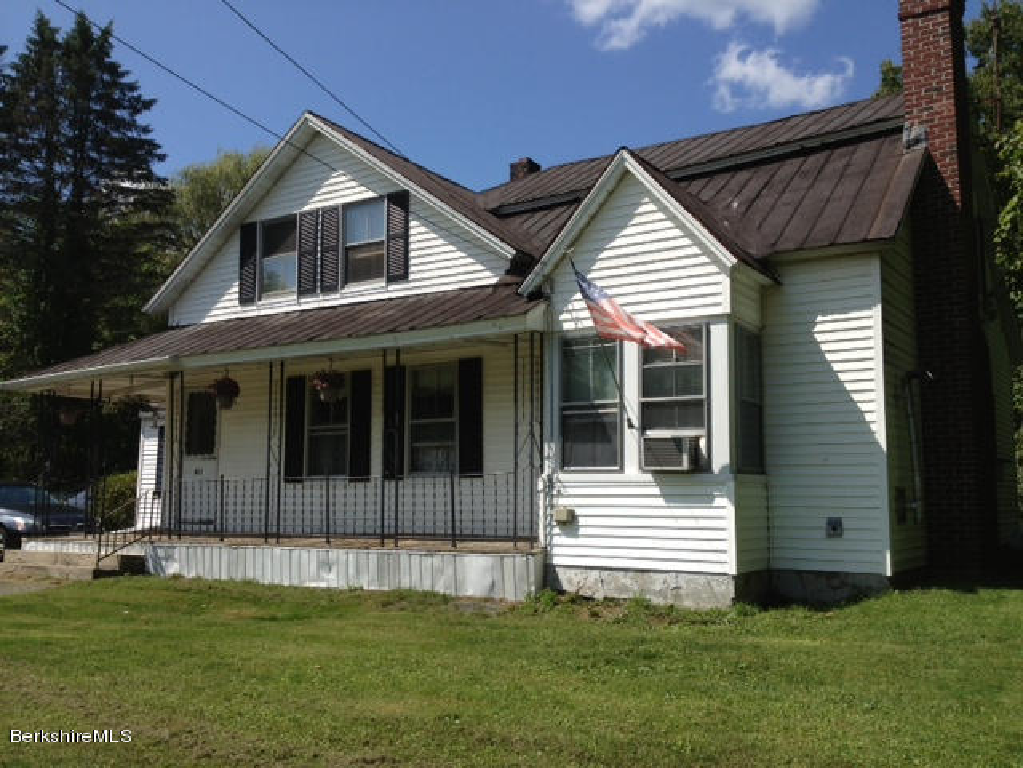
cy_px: 384
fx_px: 1034
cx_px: 512
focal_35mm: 35
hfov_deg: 52.6
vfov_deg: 40.7
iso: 50
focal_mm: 4.28
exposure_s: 1/1842
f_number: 2.4
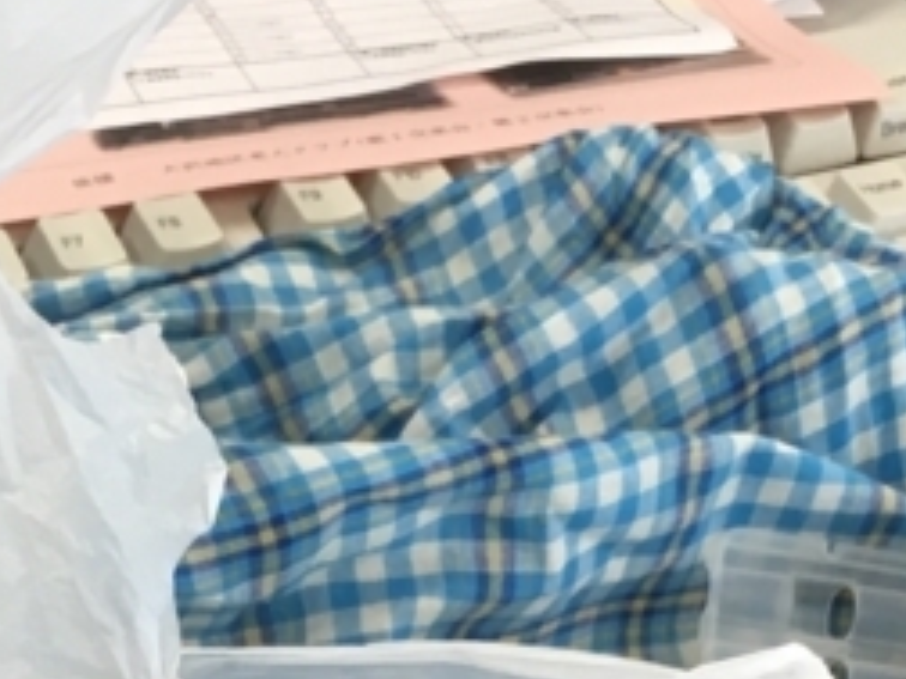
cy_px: 1013
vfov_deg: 12.0
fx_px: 3088
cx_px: 187
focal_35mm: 118
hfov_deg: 16.6
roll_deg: -3.2
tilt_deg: -43.5
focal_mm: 4.15
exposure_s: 1/30
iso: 25
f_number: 2.2
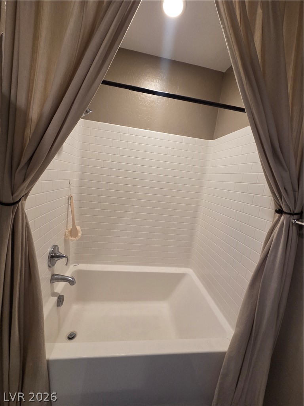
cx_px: 152
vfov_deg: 106.2
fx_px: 152
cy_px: 203
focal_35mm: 13
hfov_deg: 89.9
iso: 320
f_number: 2.2
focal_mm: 2.2
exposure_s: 1/60
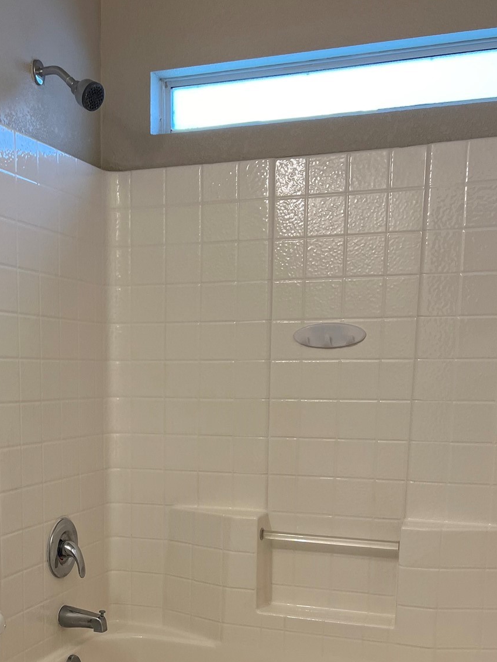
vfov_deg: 39.1
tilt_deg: -7.5
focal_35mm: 47
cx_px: 147
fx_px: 900
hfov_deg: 30.5
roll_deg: +0.1
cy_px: 512
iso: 80
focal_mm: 5.7
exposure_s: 1/120
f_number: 1.5
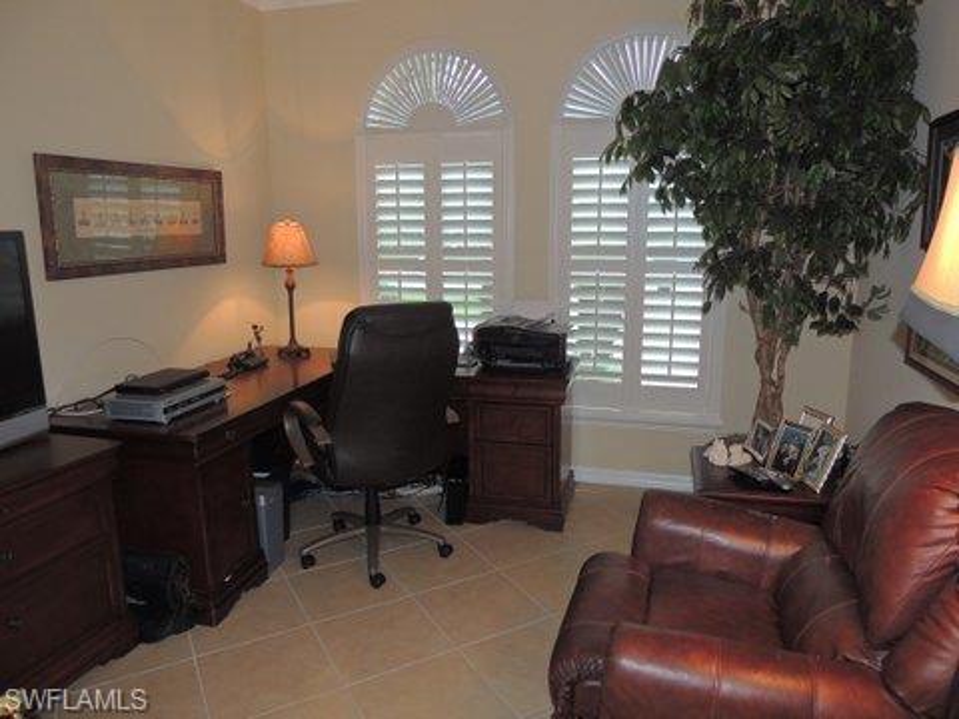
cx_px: 480
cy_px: 360
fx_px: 665
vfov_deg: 56.8
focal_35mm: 24
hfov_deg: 71.6
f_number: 3
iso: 200
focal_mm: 4.3
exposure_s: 1/30
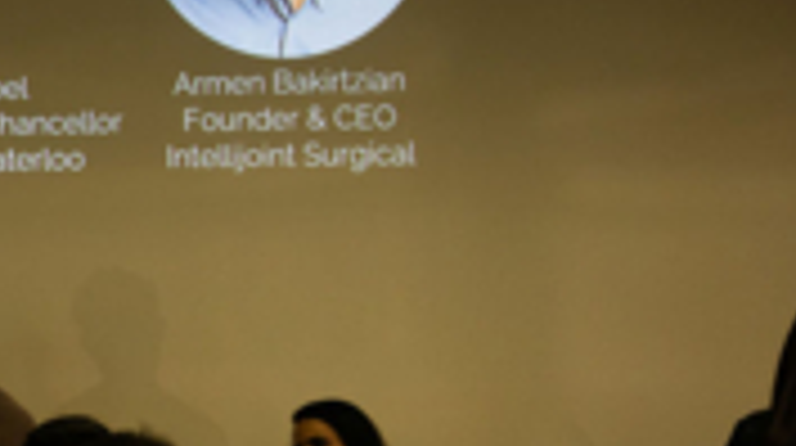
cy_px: 0
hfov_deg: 8.6
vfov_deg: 4.8
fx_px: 5248
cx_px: -85
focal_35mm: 249
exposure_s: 1/250
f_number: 2.8
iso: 1600
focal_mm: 105
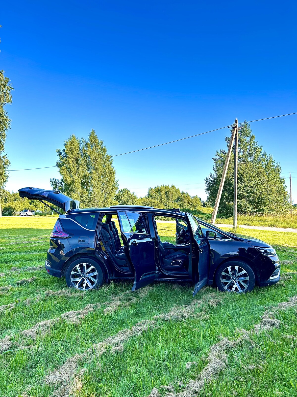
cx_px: 148
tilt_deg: +1.2
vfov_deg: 67.3
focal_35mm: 26
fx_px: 297
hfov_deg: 53.1
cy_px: 198
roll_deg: -1.1
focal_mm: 5.7
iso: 50
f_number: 1.5
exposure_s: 1/614
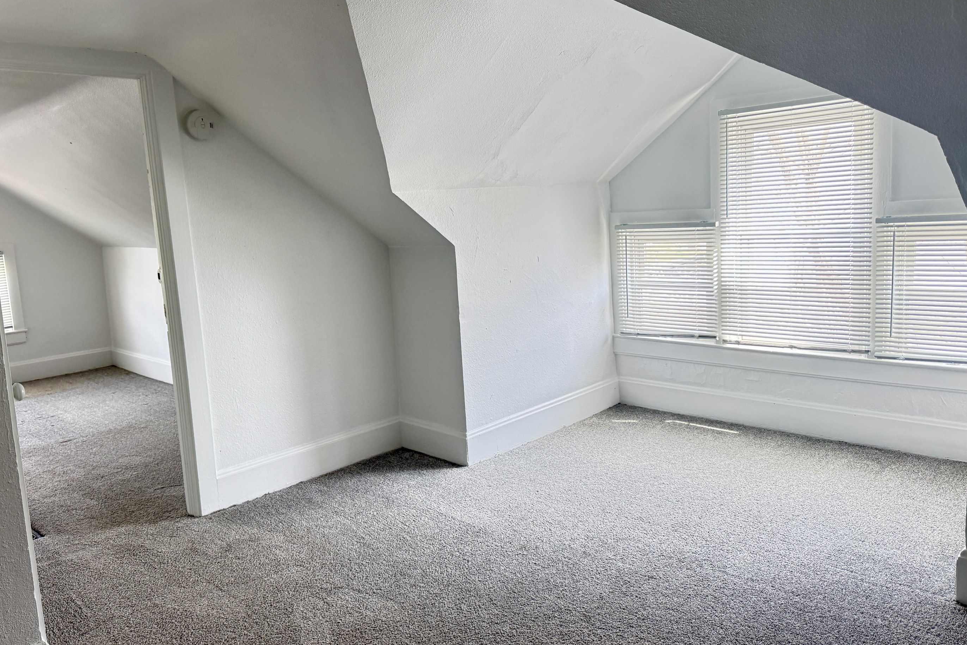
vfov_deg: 46.4
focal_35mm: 28
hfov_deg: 65.4
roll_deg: +4.1
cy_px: 313
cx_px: 440
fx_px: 752
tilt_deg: -8.3
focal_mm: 6.76
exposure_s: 1/96
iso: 200
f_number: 1.78
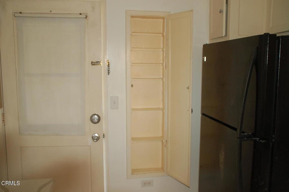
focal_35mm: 33
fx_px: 265
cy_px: 96
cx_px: 144
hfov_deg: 57.3
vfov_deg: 39.9
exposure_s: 1/60
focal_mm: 22
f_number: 3.8
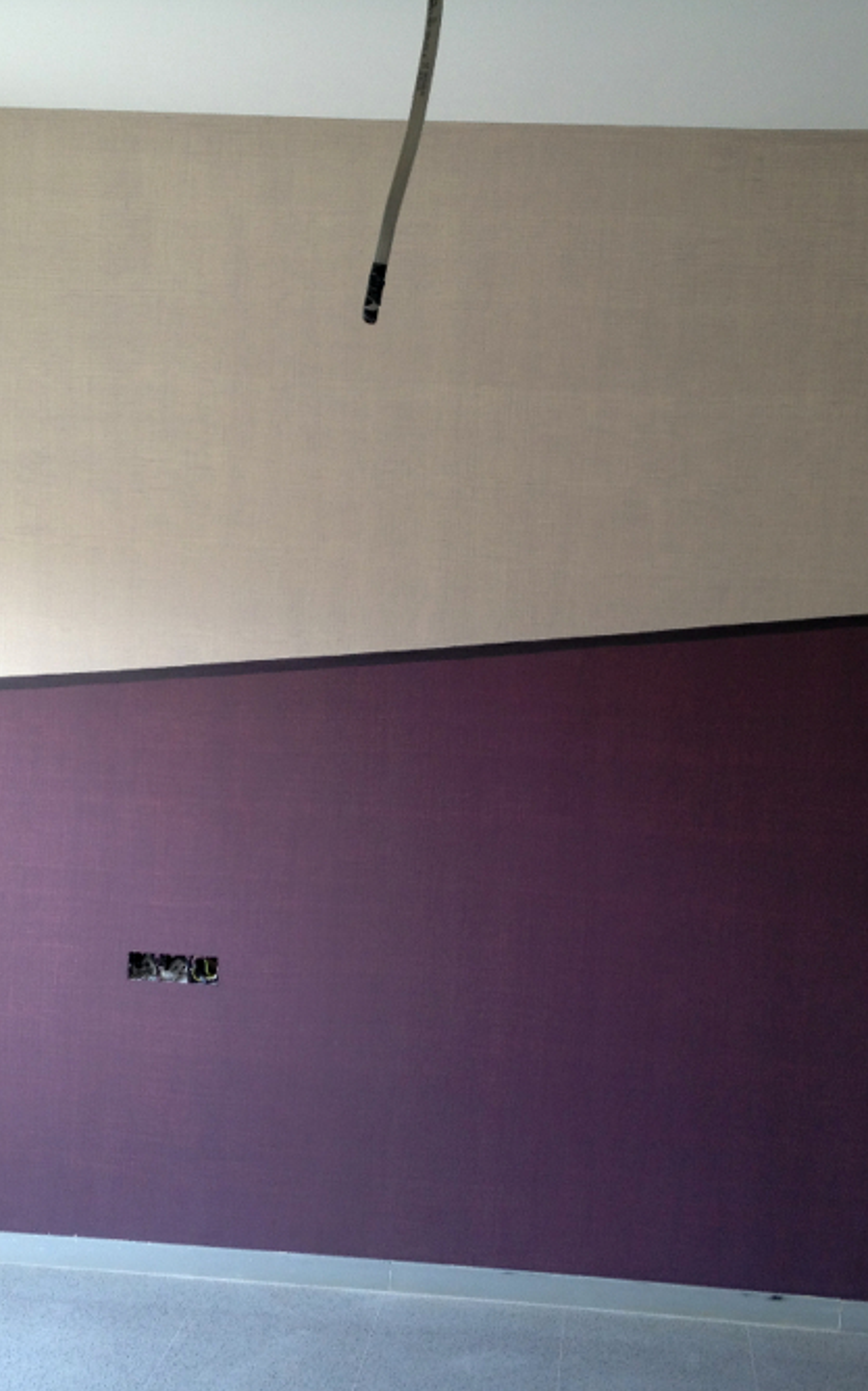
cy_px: 694
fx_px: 1894
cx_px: 479
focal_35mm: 50
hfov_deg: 25.8
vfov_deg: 40.3
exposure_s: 1/60
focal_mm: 4.28
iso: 50
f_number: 2.4
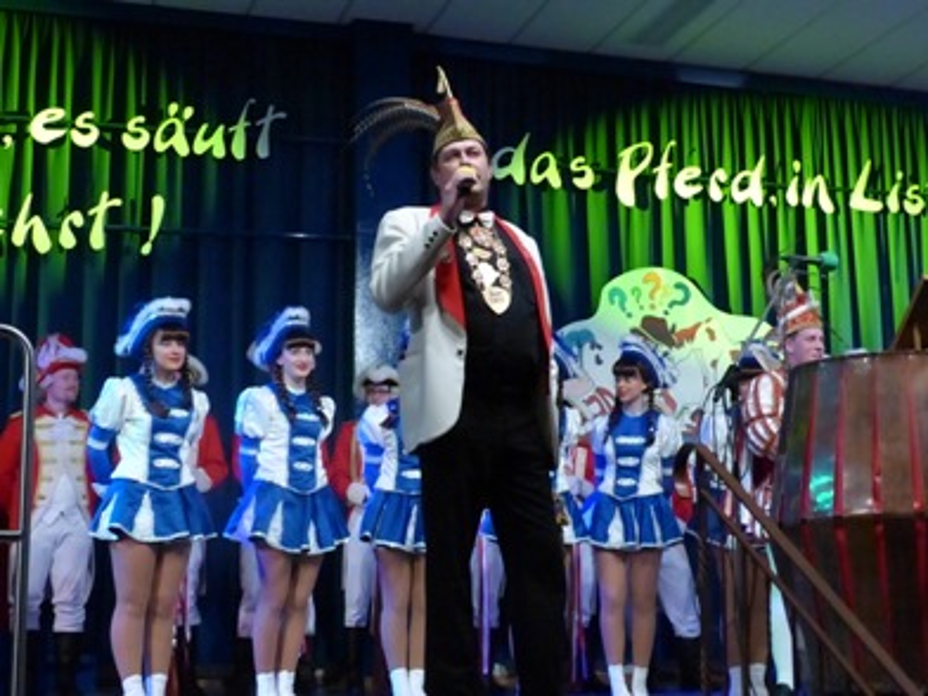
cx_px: 464
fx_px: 1582
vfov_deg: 24.8
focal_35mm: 59
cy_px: 348
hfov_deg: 32.7
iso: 1600
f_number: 4
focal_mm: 10.5
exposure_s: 1/160
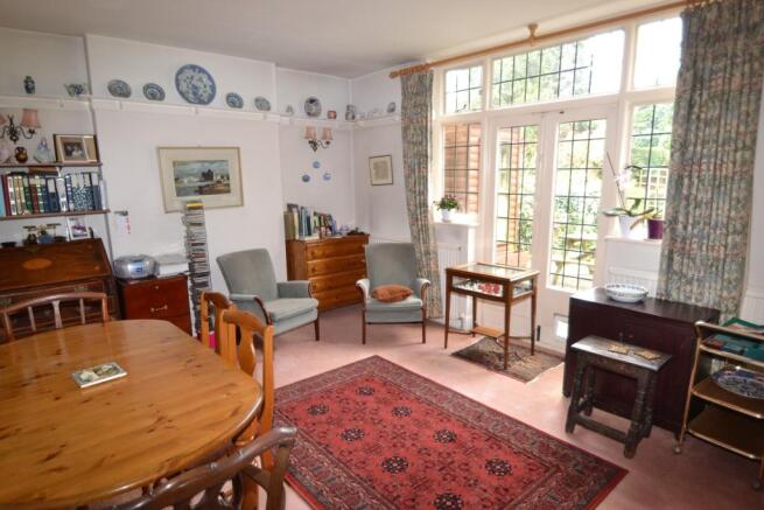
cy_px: 255
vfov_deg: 63.2
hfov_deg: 85.4
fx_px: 414
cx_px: 382
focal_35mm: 20
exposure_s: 1/60
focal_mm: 13
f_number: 3.8
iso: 720
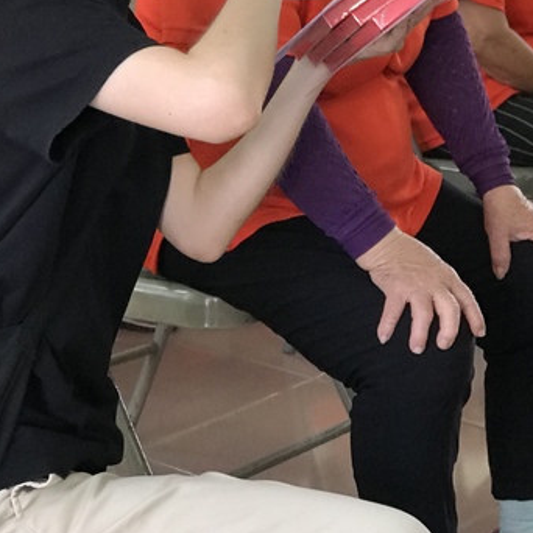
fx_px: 1794
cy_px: 50
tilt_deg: -9.3
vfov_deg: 16.7
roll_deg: -4.3
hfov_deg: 16.9
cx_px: 300
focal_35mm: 103
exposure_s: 1/60
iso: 400
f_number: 2.8
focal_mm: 6.6
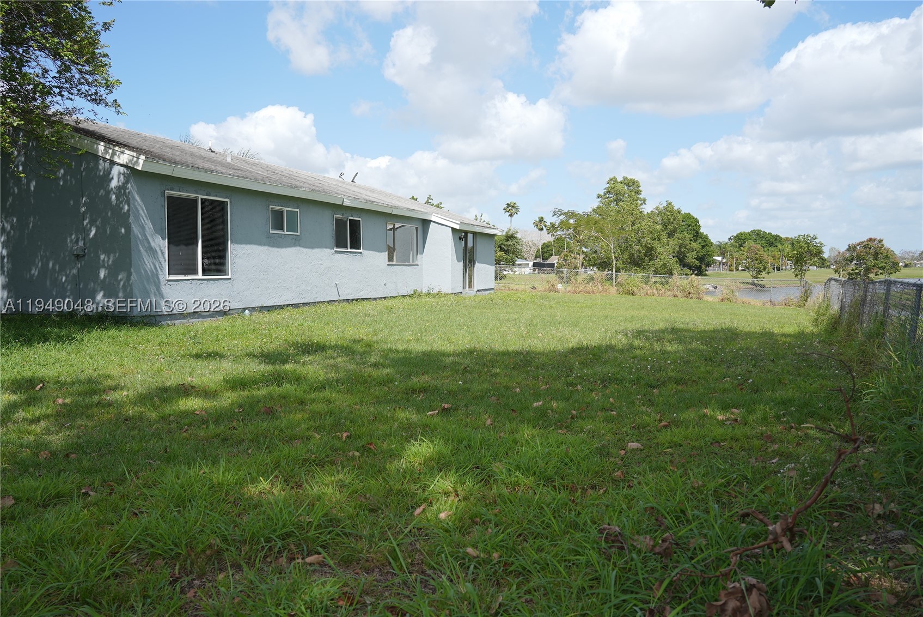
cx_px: 462
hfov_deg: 63.6
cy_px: 308
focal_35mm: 29
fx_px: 744
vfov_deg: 45.0
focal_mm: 29
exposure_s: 1/160
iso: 80
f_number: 7.1
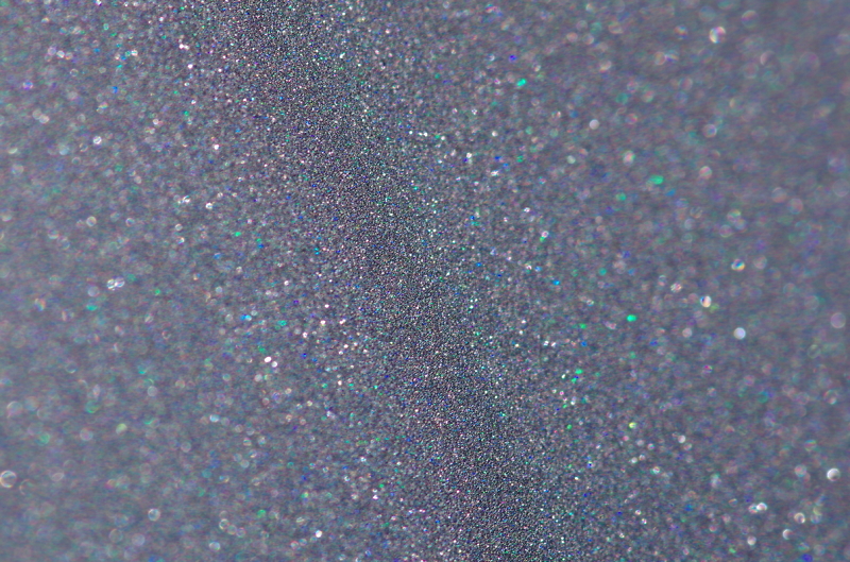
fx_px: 3533
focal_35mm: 150
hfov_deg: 13.7
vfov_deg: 9.1
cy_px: 281
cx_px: 425
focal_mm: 100
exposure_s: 1/60
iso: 80
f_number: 8
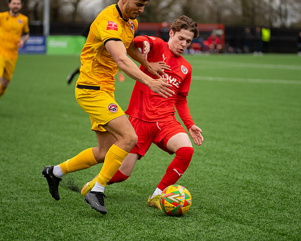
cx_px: 167
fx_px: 1203
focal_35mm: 135
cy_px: 120
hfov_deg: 14.3
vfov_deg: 11.4
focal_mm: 120
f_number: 2.8
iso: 400
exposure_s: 1/2000
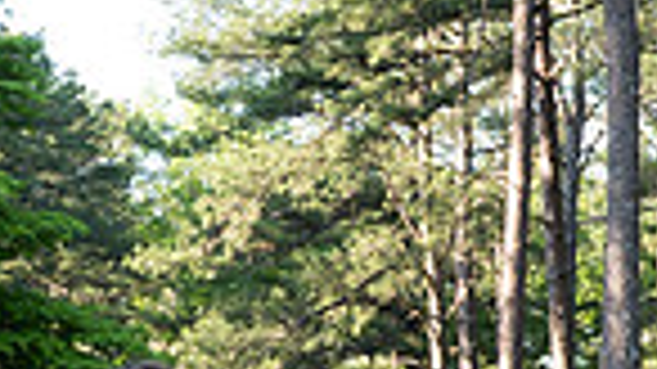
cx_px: 176
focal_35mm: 215
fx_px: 3744
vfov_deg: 5.5
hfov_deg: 10.0
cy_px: 729
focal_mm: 35
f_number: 8
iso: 320
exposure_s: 1/60
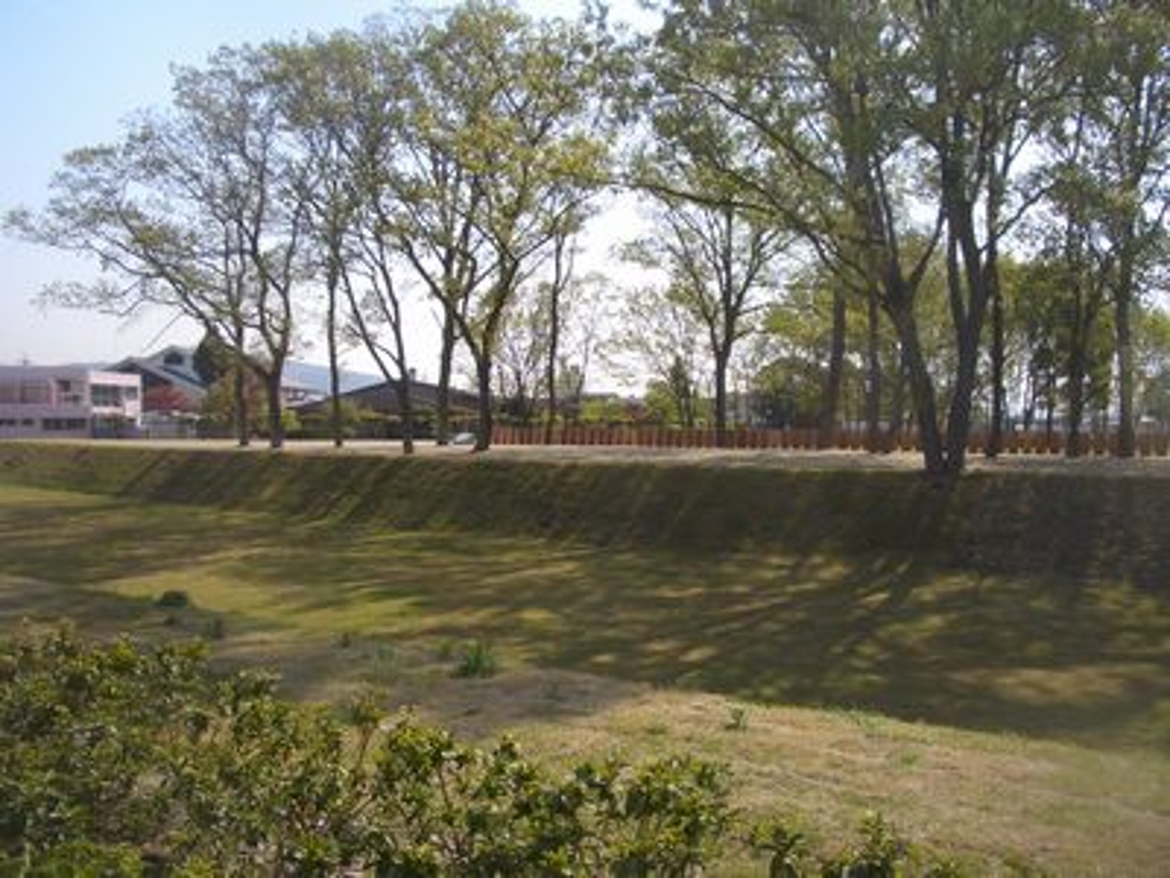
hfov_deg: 52.6
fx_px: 1183
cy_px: 439
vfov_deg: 40.7
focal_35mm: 35
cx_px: 585
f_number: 4.3
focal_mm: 5.8
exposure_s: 1/320
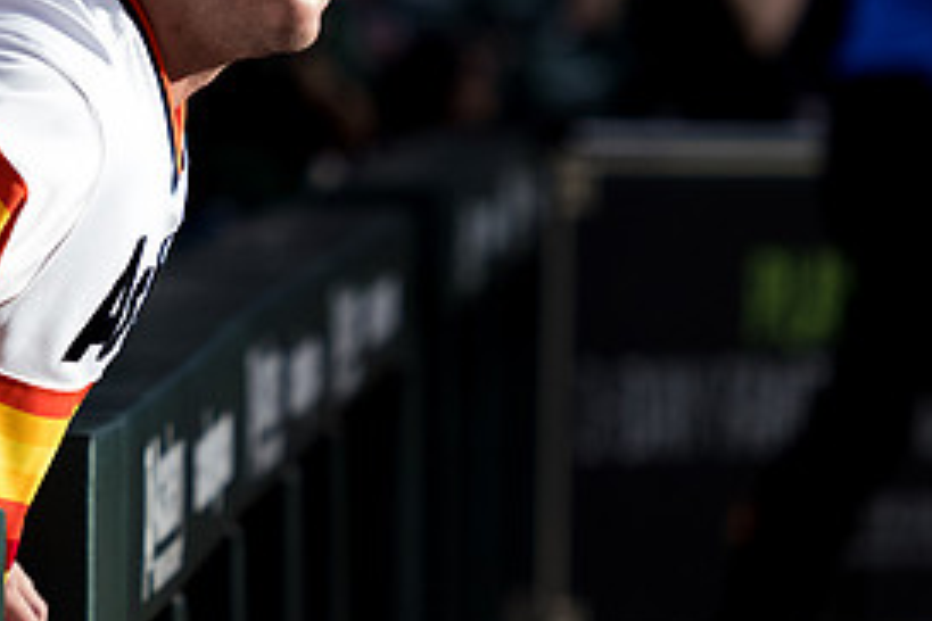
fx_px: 15610
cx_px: 317
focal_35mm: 603
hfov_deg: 3.4
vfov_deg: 2.3
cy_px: 180
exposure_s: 1/1250
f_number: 4
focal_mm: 160
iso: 2000
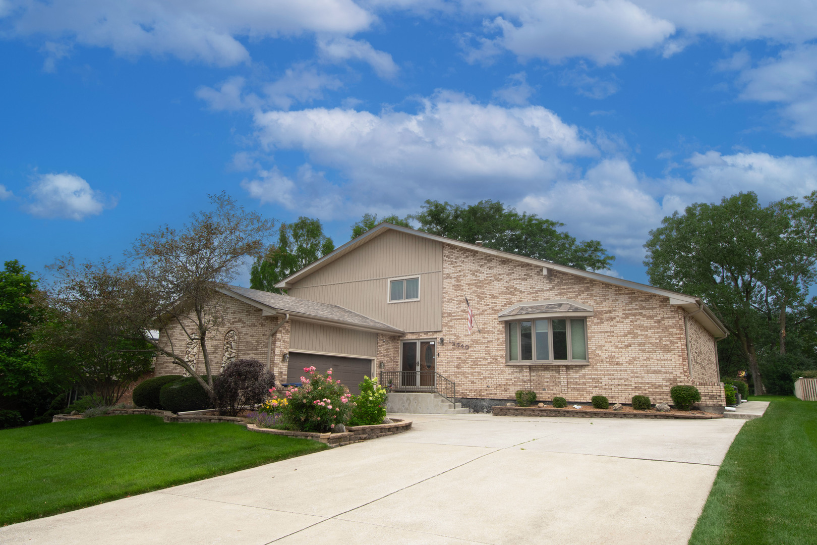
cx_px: 408
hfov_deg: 77.3
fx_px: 511
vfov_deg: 56.1
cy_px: 272
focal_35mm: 22
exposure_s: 1/125
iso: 250
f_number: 10
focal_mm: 15
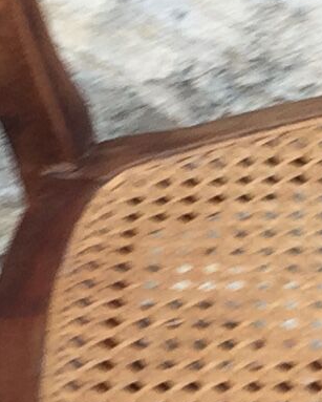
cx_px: 359
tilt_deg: -38.2
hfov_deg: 6.4
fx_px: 2867
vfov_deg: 8.0
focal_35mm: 241
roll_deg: -1.3
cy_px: 356
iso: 32
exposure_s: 1/50
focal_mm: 4.15
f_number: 2.2
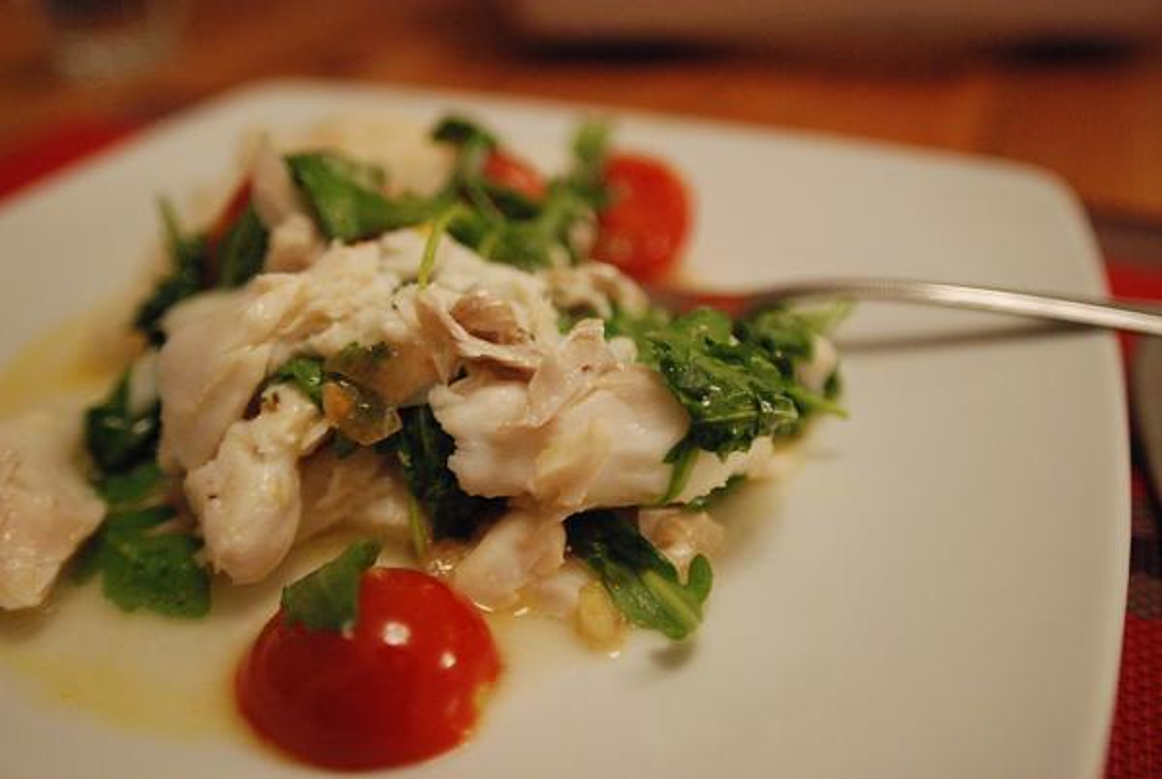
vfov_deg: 43.7
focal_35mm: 30
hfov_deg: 61.9
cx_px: 581
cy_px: 390
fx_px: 970
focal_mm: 20
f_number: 1.8
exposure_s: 1/80
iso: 1600
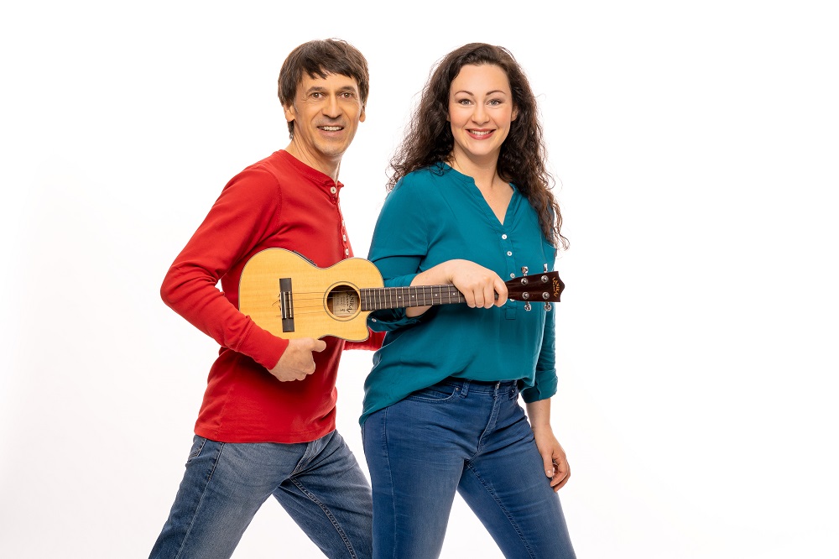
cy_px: 280
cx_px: 420
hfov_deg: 27.0
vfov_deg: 18.2
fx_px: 1747
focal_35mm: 75
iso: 100
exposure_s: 1/160
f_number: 6.3
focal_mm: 50
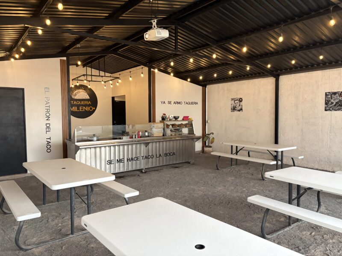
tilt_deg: -1.4
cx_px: 171
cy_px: 128
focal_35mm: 26
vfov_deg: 53.1
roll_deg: +1.8
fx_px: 257
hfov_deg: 67.3
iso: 320
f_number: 1.6
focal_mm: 5.96
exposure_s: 1/60
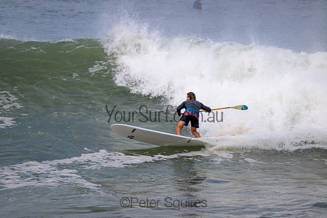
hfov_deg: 2.6
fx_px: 7268
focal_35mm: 800
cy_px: 109
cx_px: 164
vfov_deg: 1.7
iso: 560
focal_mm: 800
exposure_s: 1/2000
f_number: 11
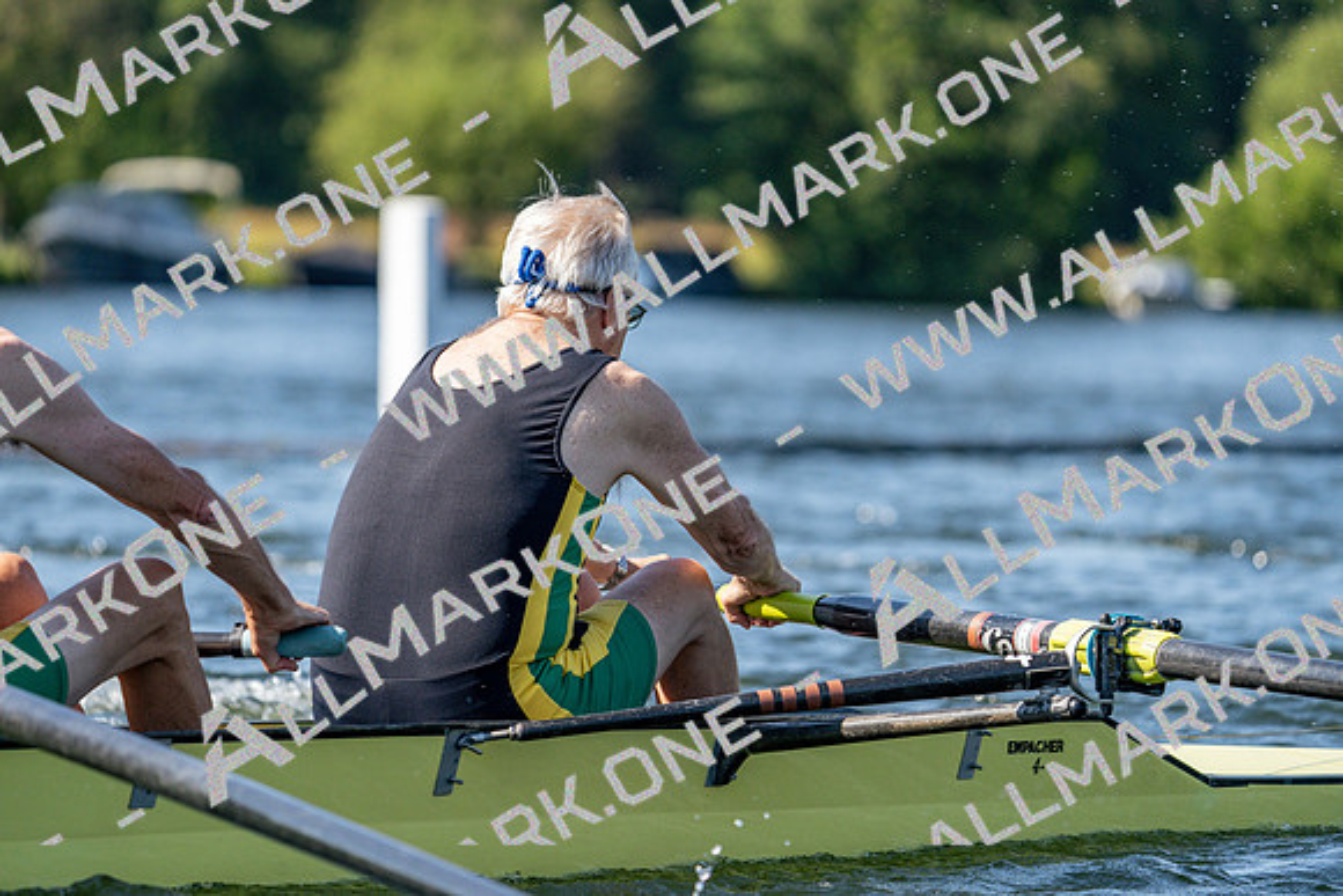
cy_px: 448
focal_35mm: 315
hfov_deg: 6.5
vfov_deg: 4.4
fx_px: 11753
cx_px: 672
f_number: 6.3
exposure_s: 1/1600
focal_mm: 315
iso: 400
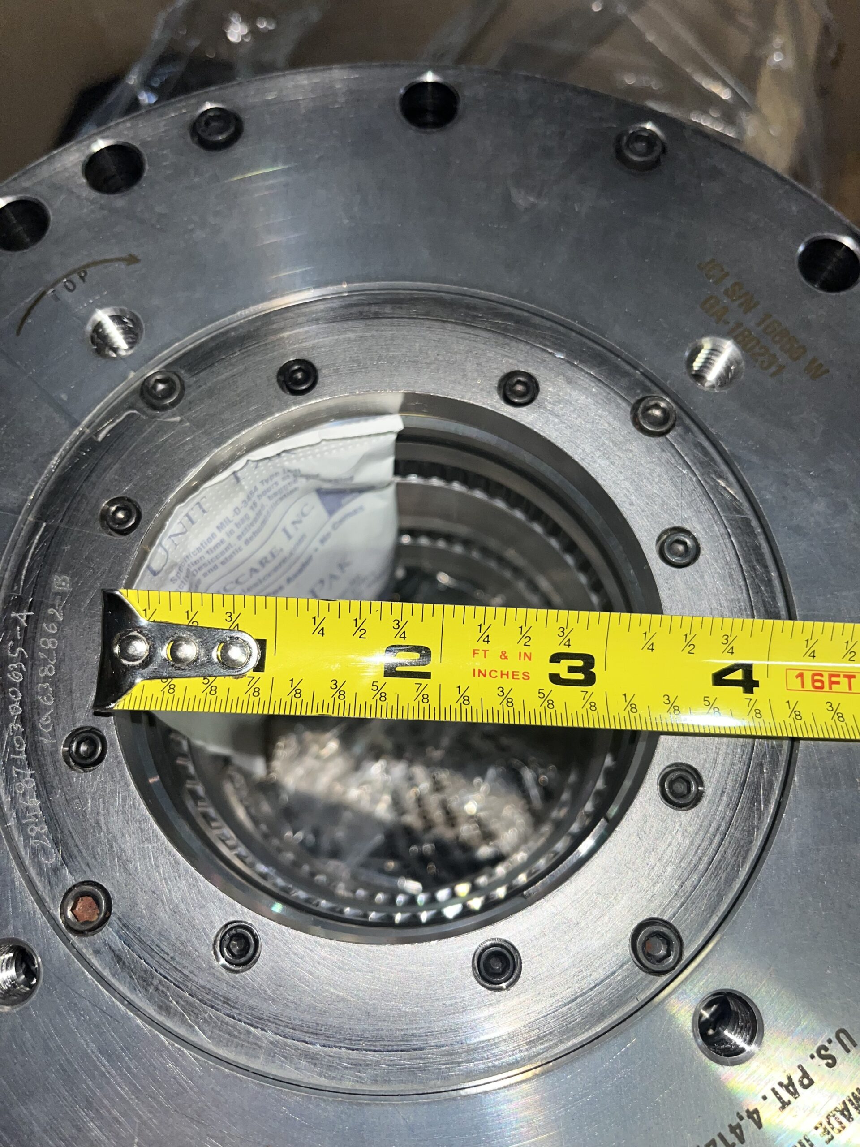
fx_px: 861
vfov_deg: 67.3
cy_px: 574
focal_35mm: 26
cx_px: 430
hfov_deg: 53.1
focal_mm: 5.1
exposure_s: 1/79
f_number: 1.6
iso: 50
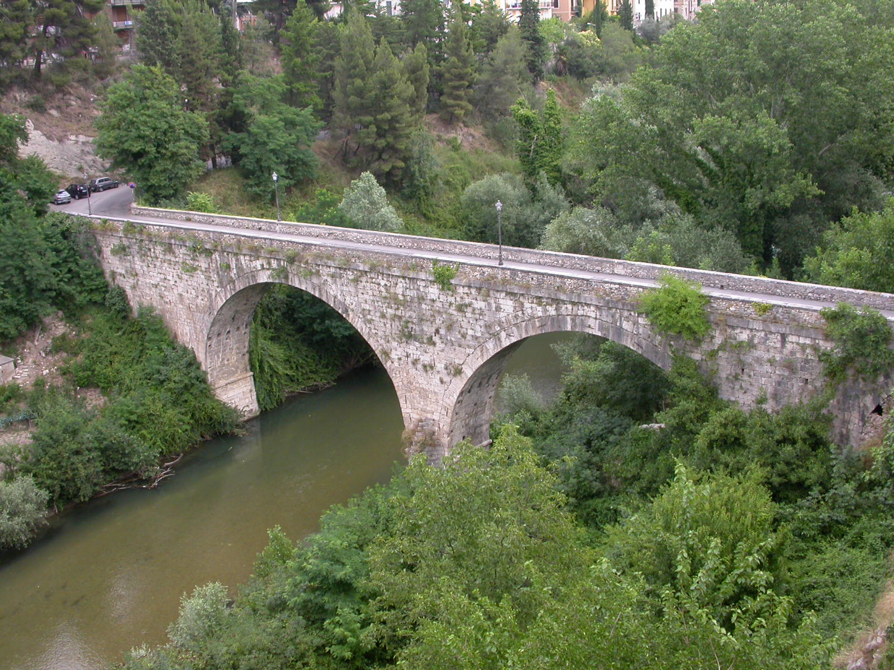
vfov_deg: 37.7
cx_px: 447
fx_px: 981
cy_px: 335
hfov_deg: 49.0
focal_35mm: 38
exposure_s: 1/152
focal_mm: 7.85
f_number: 4.7
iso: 100
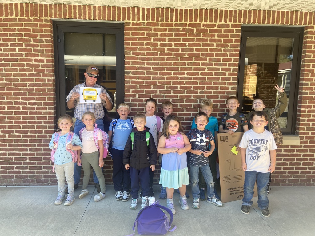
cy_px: 118
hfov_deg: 67.3
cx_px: 158
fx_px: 237
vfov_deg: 53.1
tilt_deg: -8.2
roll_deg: -0.2
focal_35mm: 26
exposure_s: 1/259
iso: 32
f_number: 1.8
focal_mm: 4.25
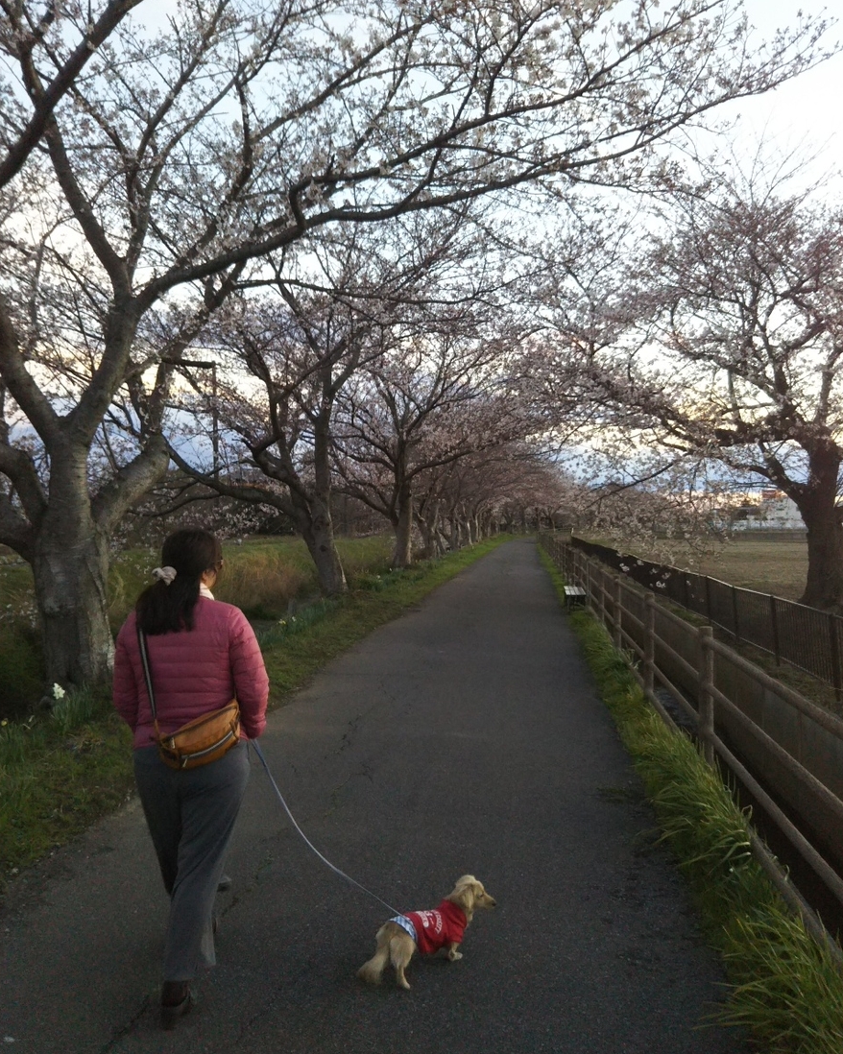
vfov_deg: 55.7
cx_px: 416
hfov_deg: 45.8
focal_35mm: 32
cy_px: 516
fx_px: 998
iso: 125
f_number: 2.2
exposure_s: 1/120
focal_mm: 4
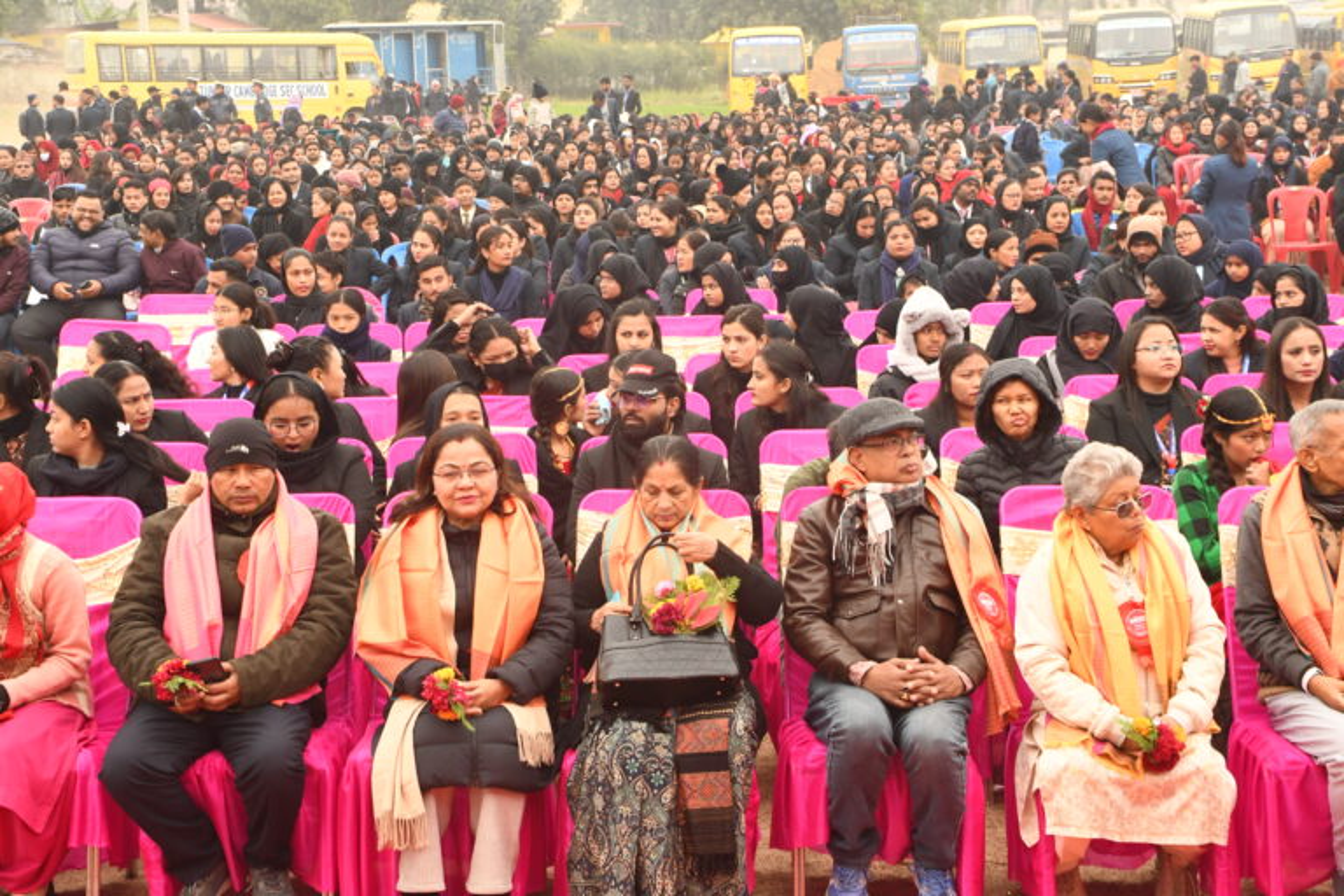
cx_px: 672
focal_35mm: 60
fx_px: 2240
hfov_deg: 33.4
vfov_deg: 22.6
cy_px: 448
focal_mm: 40
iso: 1600
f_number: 5.6
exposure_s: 1/160
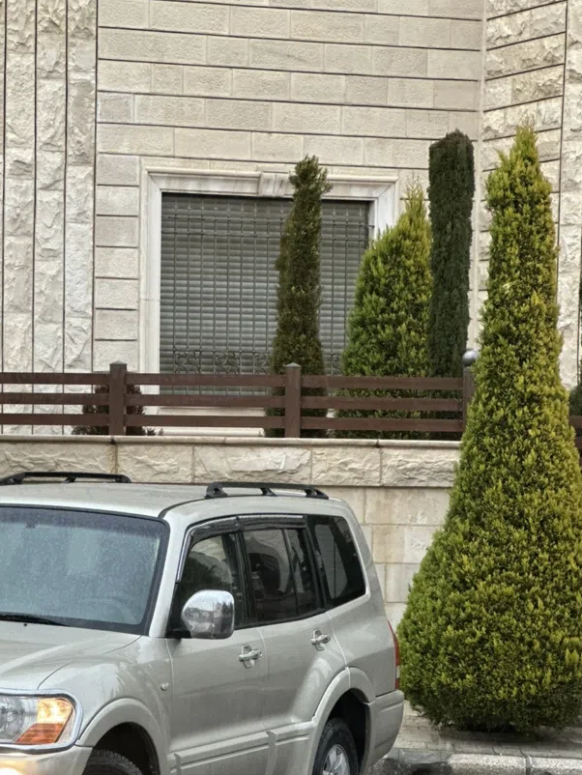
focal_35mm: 131
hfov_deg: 11.3
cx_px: 125
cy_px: 550
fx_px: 2935
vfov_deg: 15.0
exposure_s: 1/40
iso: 200
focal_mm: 9
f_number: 2.8
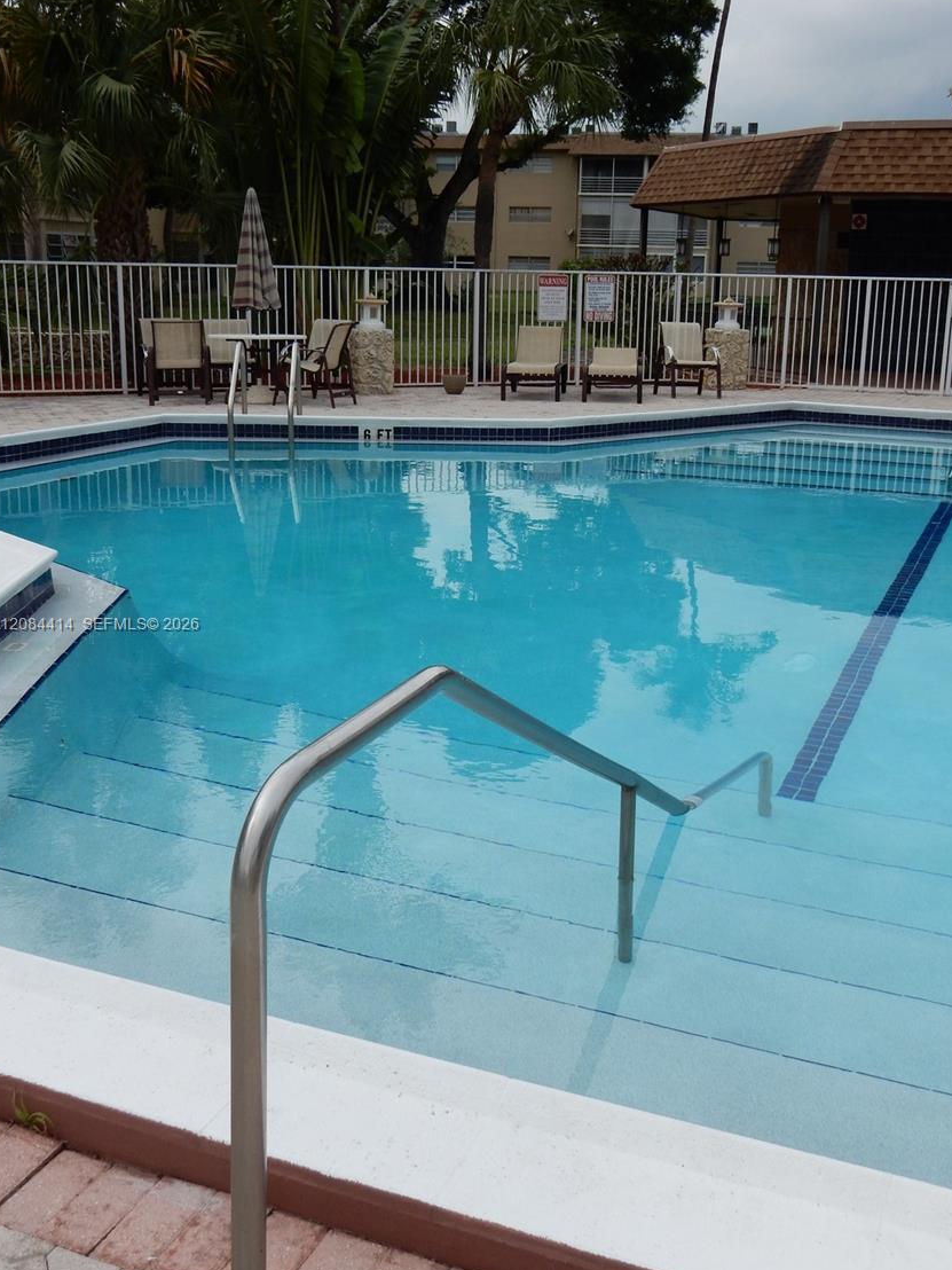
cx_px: 503
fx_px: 1430
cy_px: 626
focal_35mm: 39
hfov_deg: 36.8
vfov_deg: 47.9
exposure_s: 1/800
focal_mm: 6.4
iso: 125
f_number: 4
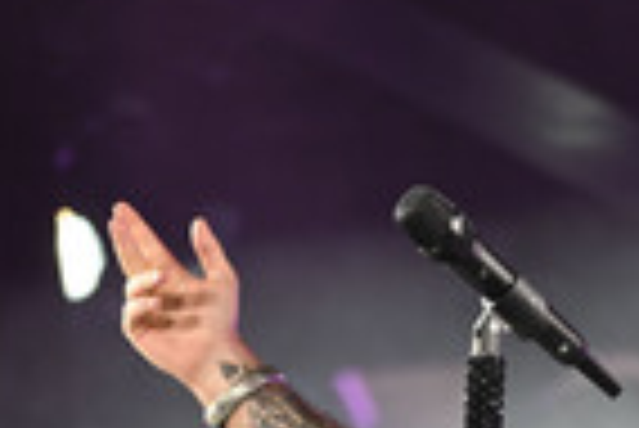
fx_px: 13557
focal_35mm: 763
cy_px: 644
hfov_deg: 2.7
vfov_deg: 1.8
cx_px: 812
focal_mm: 240
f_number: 5.6
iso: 1600
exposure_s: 1/200
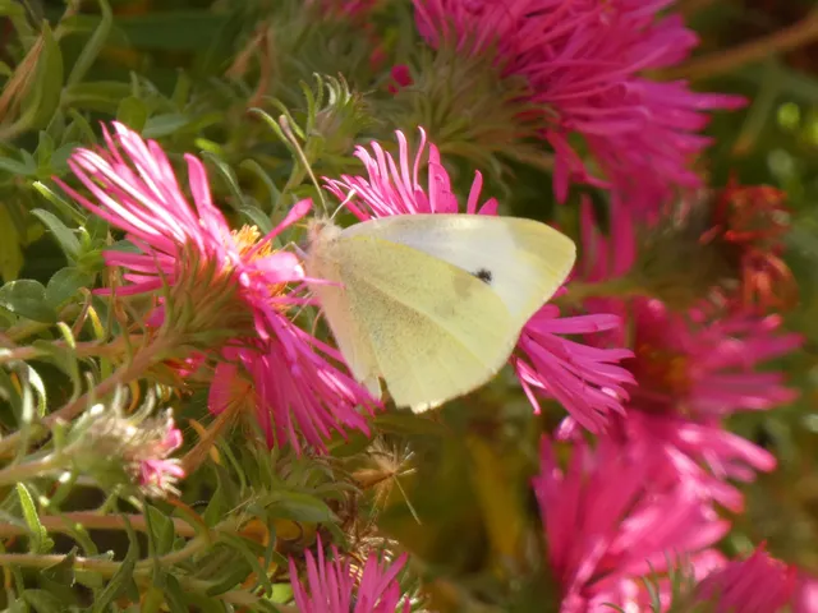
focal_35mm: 642
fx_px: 15171
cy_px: 306
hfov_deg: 3.1
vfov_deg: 2.3
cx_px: 409
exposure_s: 1/100
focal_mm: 115
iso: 250
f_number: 5.6
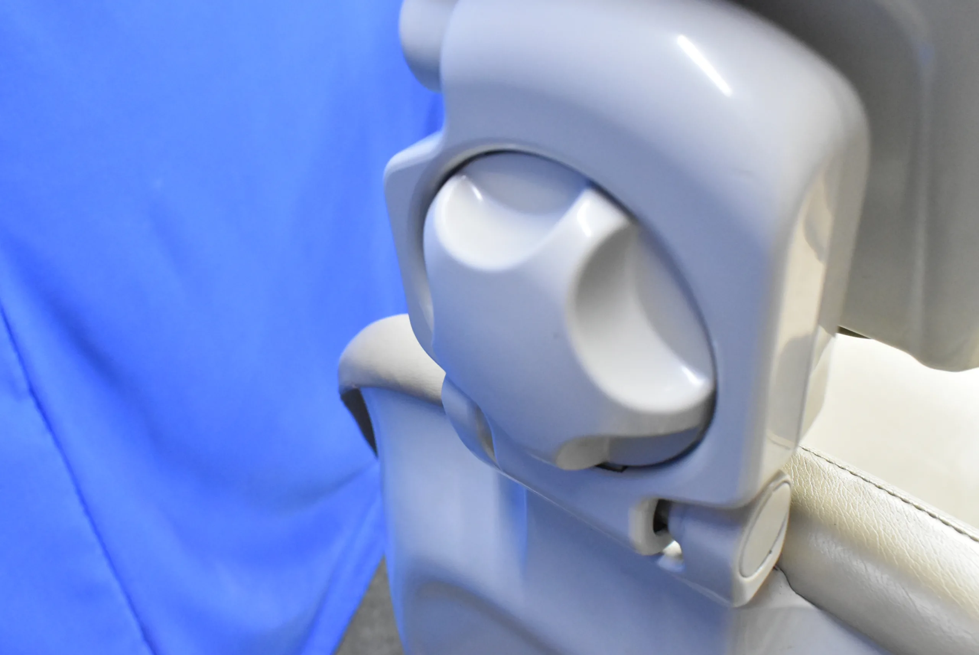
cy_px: 328
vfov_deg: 43.7
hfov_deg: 61.9
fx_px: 816
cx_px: 490
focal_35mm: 30
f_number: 8
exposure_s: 1/30
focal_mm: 20
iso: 6400
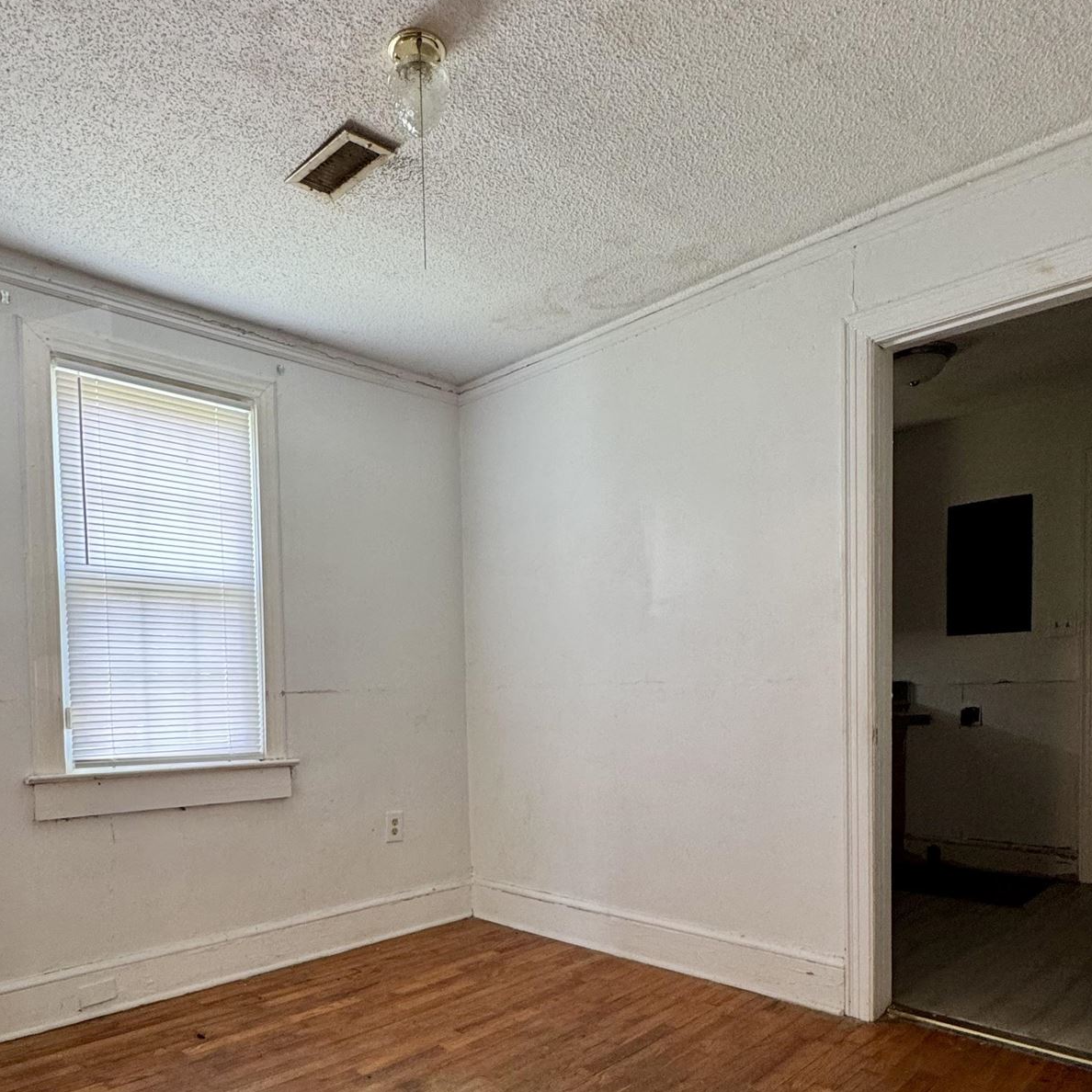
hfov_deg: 64.7
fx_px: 857
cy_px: 729
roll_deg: +1.5
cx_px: 469
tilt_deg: -3.2
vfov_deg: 63.4
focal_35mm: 24
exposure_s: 1/60
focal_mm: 2.22
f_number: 2.2
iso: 160
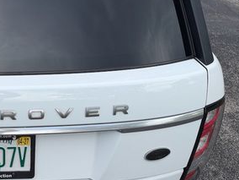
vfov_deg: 27.0
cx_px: -20
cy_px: 100
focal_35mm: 54
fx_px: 373
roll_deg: +0.8
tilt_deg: -28.2
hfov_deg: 31.7
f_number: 1.78
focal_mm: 6.76
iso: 80
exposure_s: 1/2053
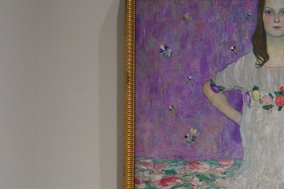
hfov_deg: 22.6
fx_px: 686
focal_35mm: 87
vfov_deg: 15.5
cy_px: 180
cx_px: 275
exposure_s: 1/100
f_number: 7.1
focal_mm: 34
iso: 8000
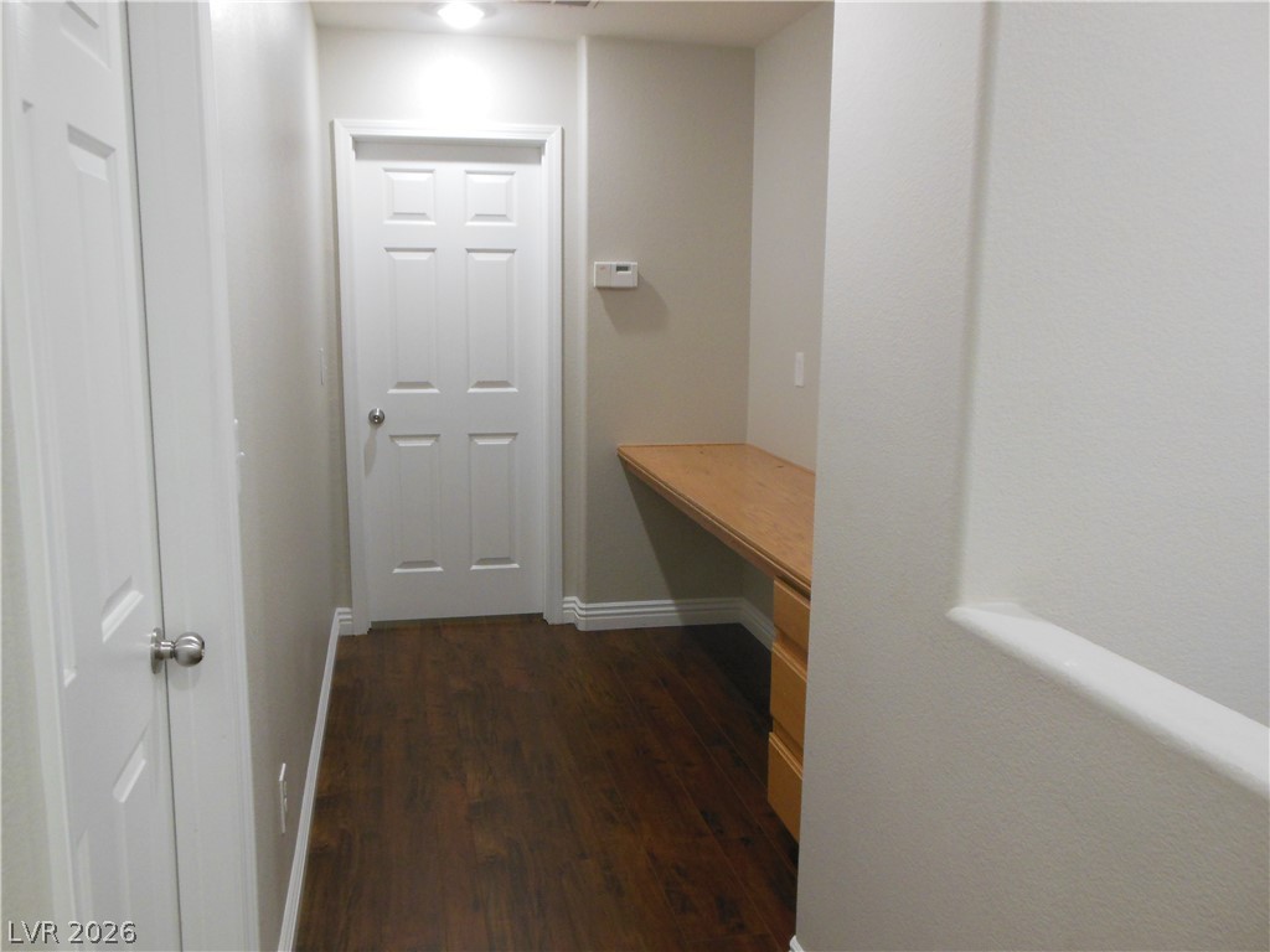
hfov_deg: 61.7
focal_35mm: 29
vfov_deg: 48.2
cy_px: 476
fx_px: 1064
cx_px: 635
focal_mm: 5.2
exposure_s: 1/30
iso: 400
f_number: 3.3
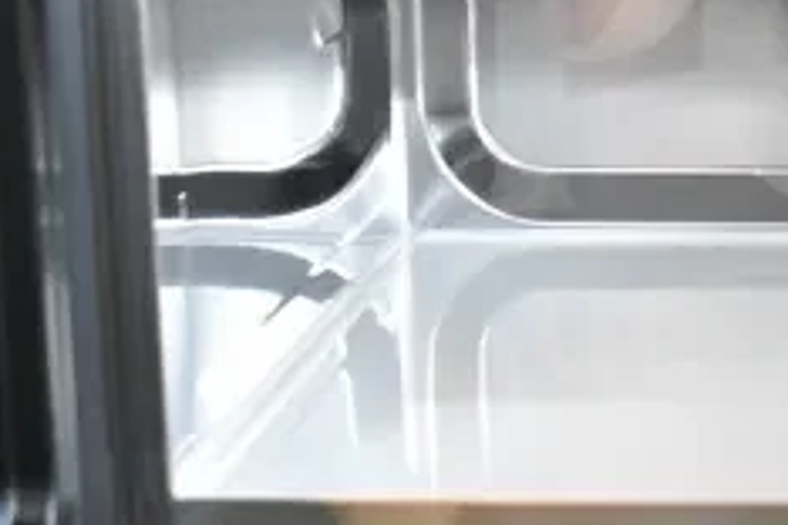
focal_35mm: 94
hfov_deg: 21.0
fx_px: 2057
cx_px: 781
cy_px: 136
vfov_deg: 14.5
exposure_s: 1/160
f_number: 6.3
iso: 6400
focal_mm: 24
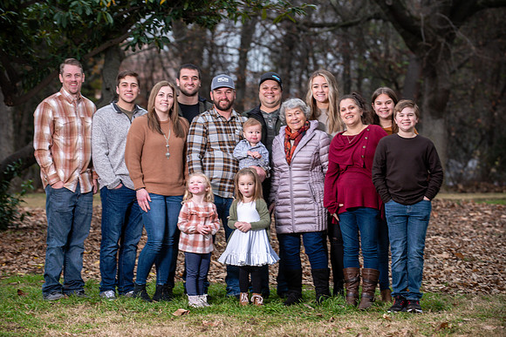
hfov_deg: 16.4
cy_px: 168
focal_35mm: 125
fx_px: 1757
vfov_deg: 11.0
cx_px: 253
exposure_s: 1/125
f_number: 4
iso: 200
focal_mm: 125
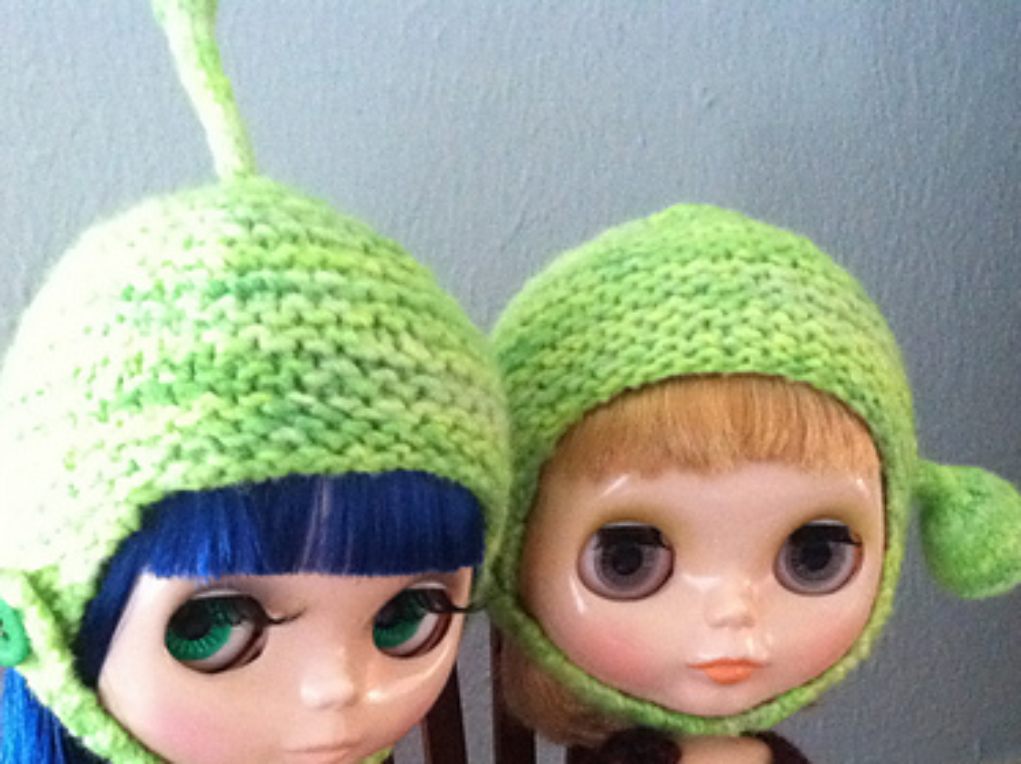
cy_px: 649
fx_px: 1768
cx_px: 515
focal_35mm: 60
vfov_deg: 23.9
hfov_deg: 32.2
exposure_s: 1/15
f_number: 2.8
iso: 800
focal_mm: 3.85
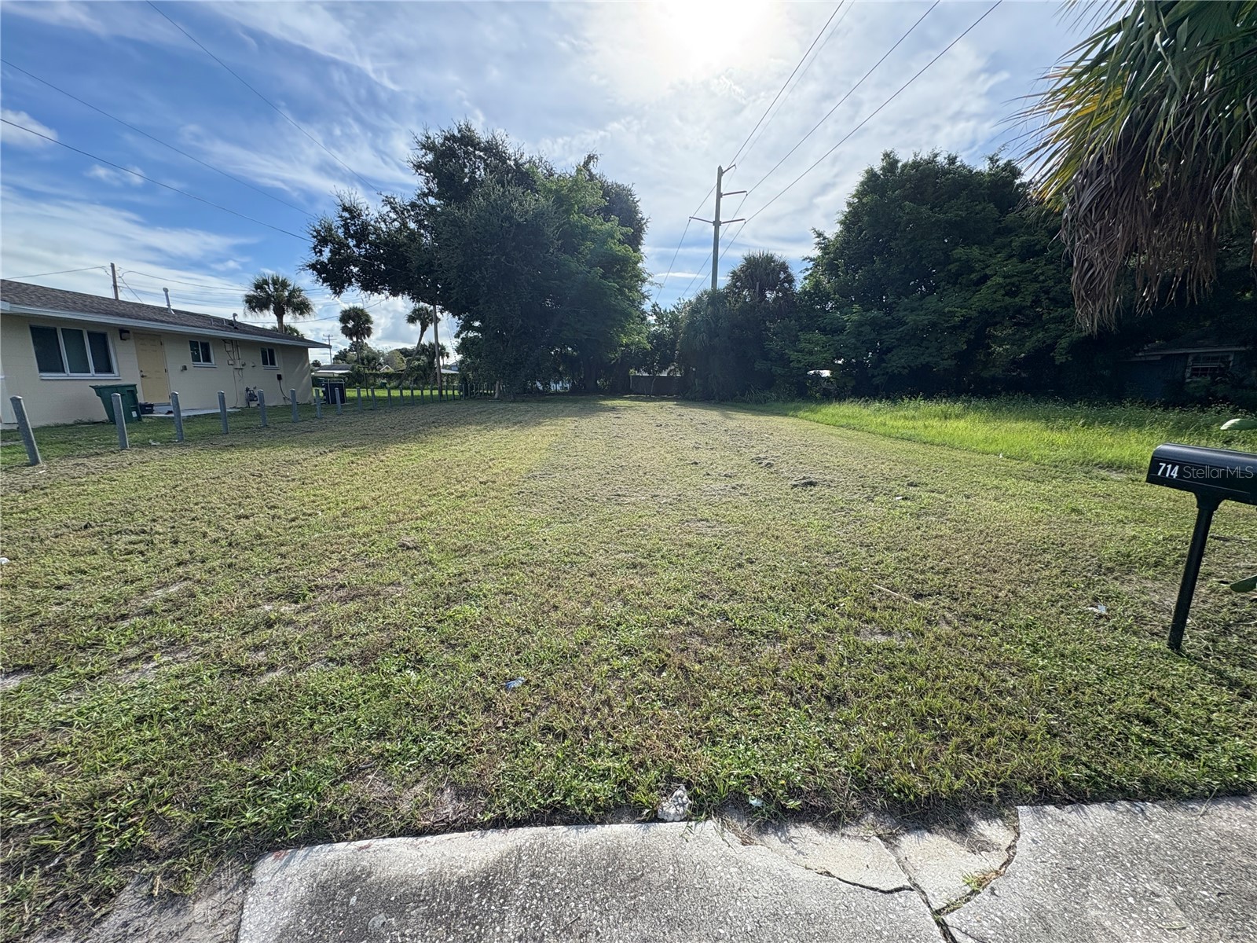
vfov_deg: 85.7
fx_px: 508
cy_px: 472
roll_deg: +0.3
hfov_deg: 102.1
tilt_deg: -10.4
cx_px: 628
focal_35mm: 14
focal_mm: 2.22
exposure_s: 1/1346
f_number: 2.2
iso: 64
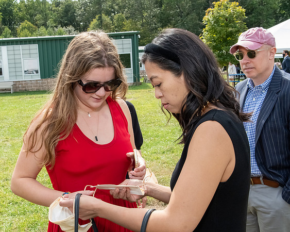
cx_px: 112
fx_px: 407
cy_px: 118
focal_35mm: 47
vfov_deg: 31.8
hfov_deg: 39.0
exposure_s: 1/250
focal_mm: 26
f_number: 11
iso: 800
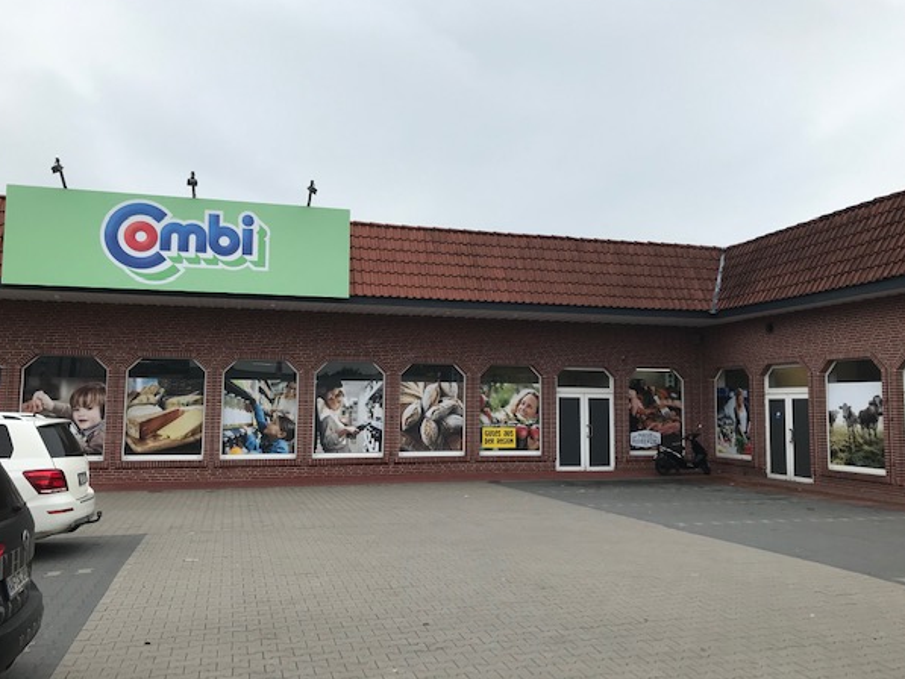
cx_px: 467
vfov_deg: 46.8
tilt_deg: +4.8
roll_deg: -0.9
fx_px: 784
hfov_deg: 59.9
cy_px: 341
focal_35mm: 30
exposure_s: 1/634
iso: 20
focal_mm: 3.99
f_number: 1.8
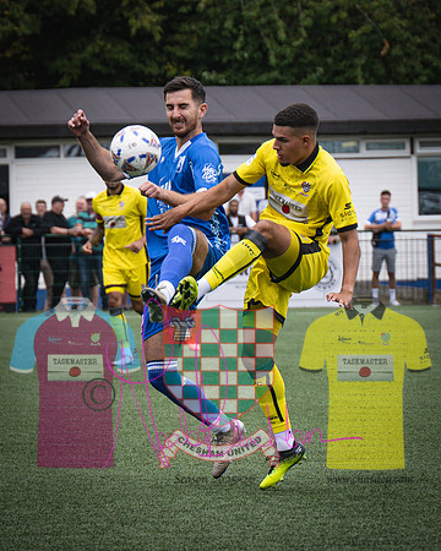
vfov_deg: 6.7
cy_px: 332
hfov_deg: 5.3
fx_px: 4741
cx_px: 401
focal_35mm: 291
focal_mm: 98
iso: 400
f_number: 4
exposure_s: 1/1600
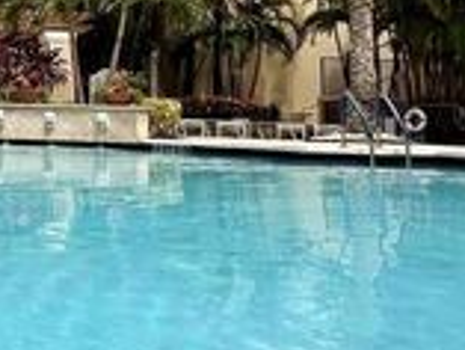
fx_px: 766
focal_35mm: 57
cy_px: 36
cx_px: -101
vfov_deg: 24.9
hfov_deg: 28.9
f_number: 2.2
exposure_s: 1/1715
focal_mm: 2.22
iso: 40
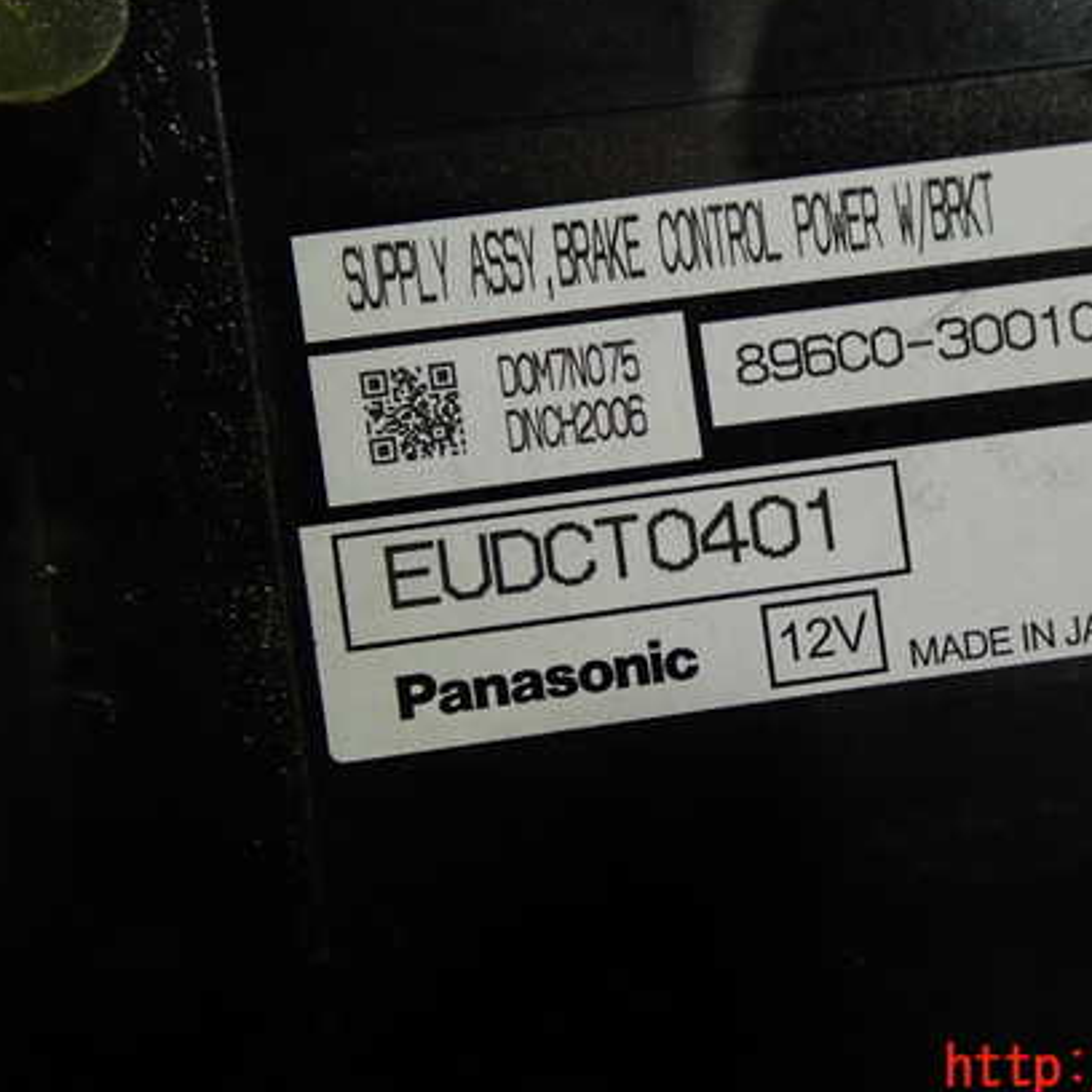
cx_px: 747
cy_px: 500
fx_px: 1392
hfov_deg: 42.1
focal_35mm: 39
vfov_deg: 42.8
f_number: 2.3
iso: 125
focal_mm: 5.4
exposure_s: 1/60
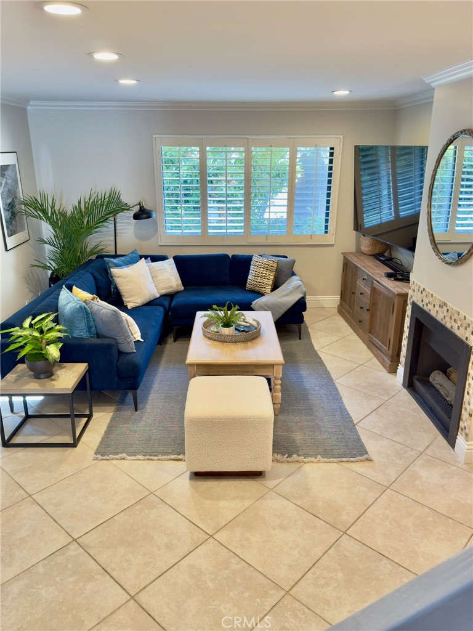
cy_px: 316
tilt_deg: -18.8
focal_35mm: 26
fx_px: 474
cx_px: 236
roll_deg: +0.6
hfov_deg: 53.1
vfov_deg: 67.3
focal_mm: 6.76
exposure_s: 1/60
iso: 80
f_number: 1.78
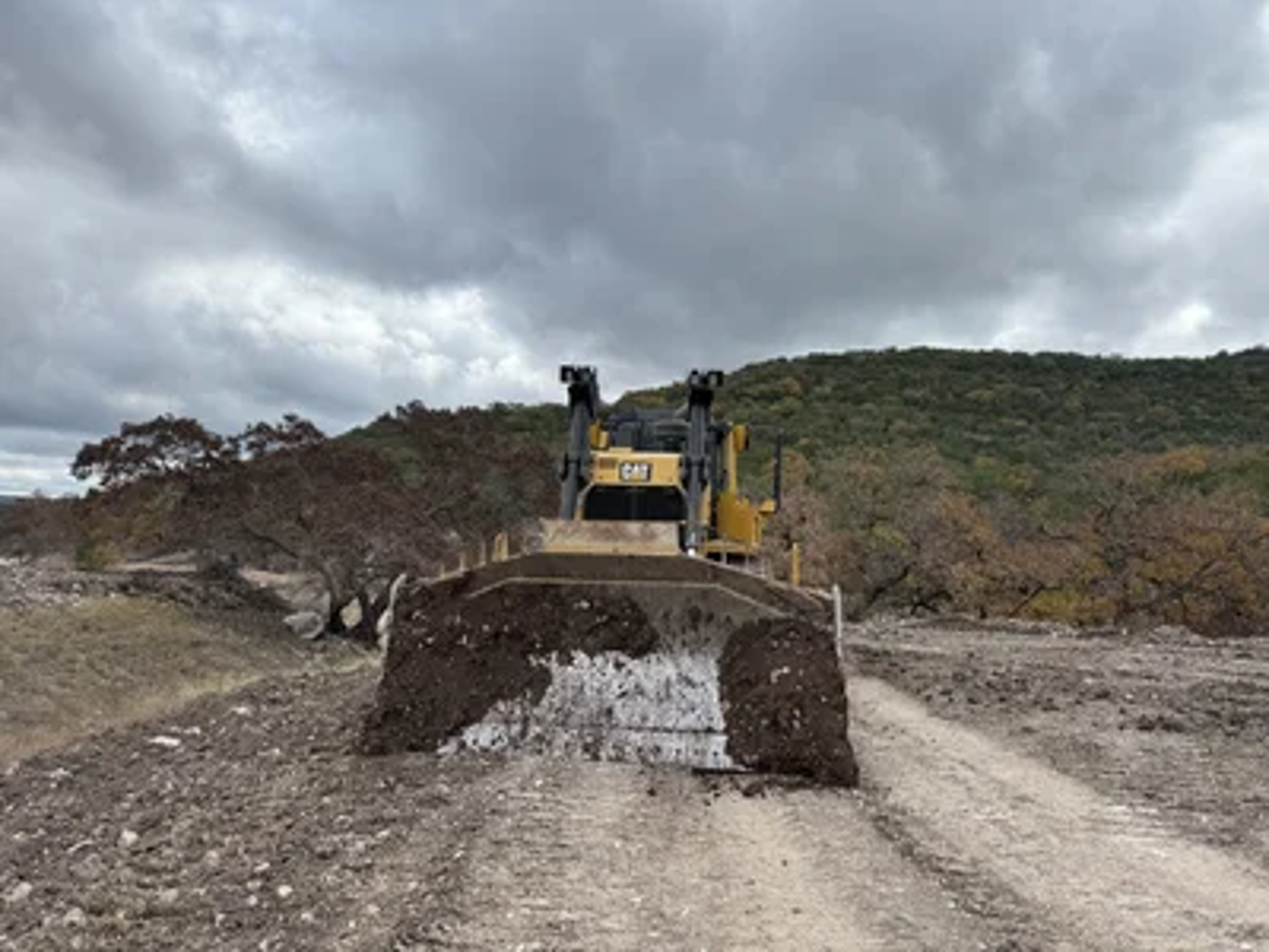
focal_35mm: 24
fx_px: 880
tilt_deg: +4.3
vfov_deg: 56.8
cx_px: 634
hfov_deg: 71.6
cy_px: 476
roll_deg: +0.1
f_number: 1.78
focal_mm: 6.86
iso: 80
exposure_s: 1/2252
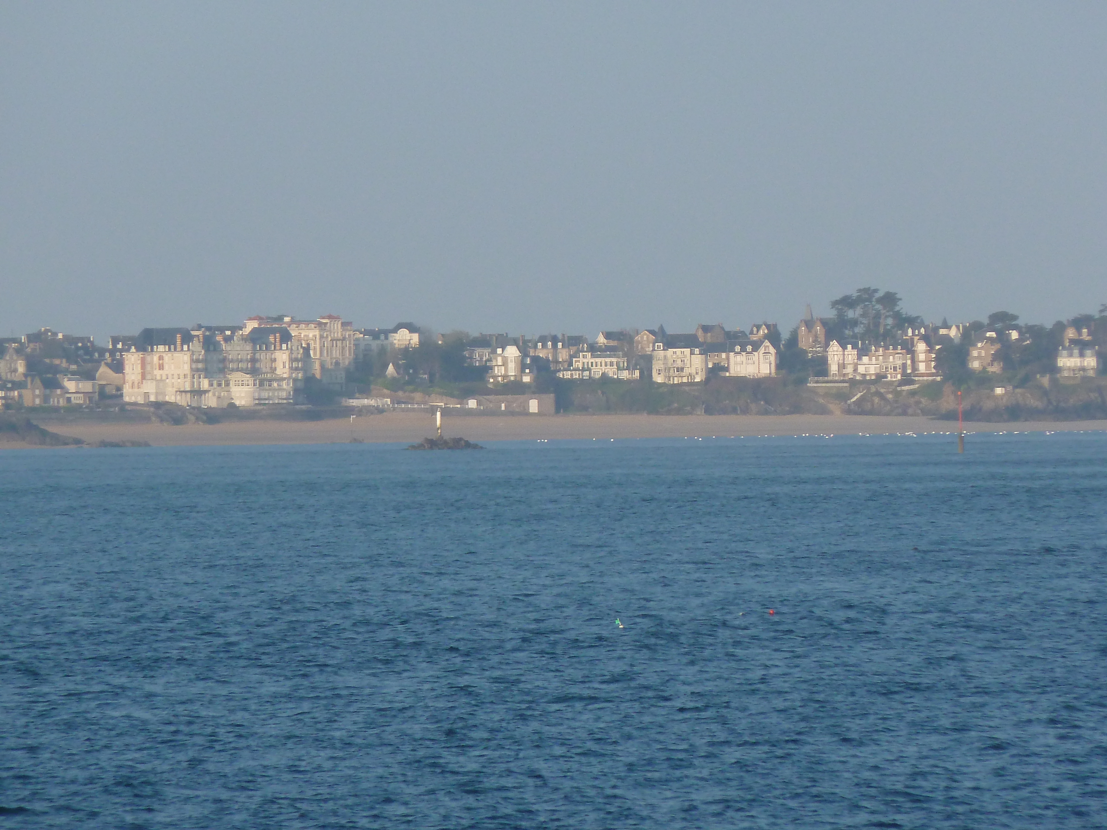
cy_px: 415
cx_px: 554
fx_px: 12760
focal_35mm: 399
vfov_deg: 3.7
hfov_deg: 5.0
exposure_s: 1/500
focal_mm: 49.2
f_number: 4.9
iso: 160
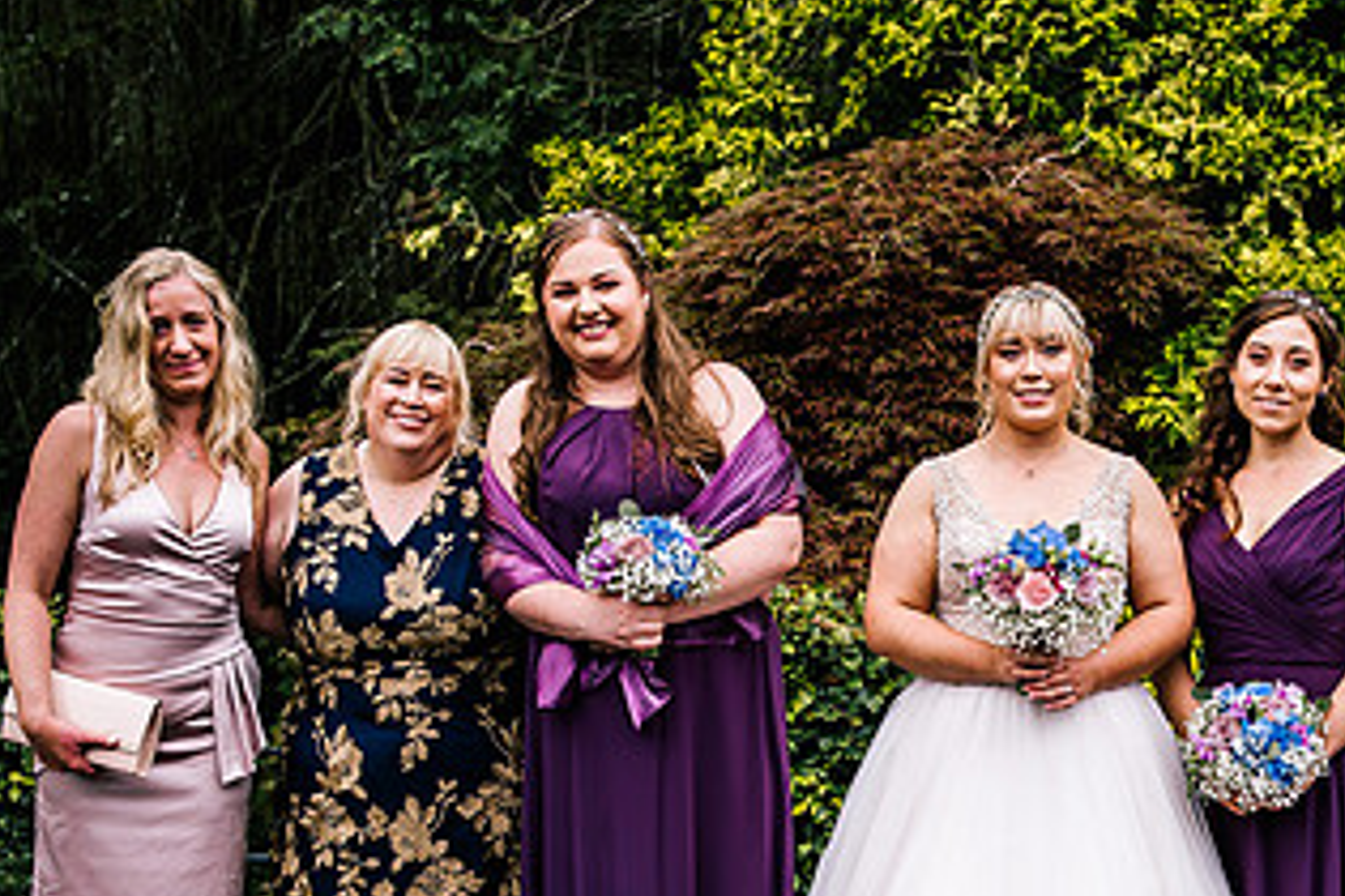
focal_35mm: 66
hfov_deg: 30.0
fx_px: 2466
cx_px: 1025
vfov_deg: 20.4
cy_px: 698
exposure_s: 1/500
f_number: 4
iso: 125
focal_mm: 35
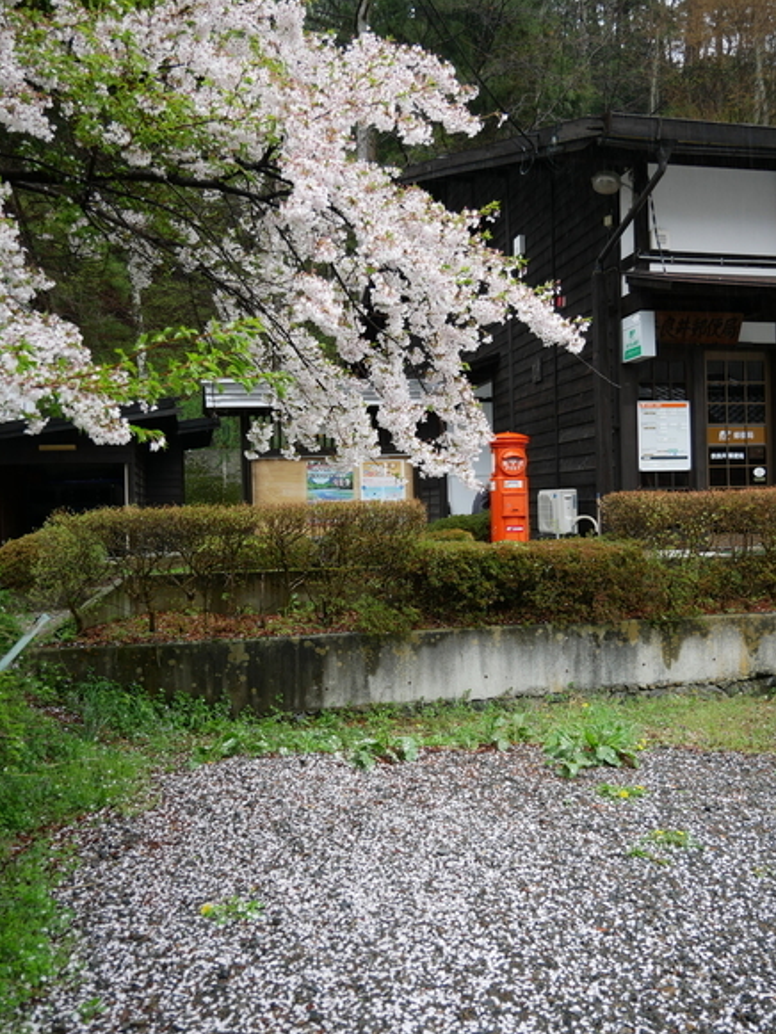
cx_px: 400
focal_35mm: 31
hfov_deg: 45.5
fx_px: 926
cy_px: 507
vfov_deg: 58.3
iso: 200
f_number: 3.7
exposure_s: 1/100
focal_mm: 15
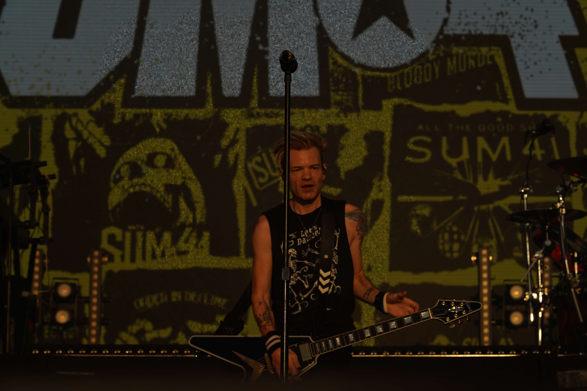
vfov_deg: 13.0
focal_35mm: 105
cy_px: 196
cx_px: 294
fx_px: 1712
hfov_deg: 19.5
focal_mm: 105
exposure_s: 1/800
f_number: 8
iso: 100
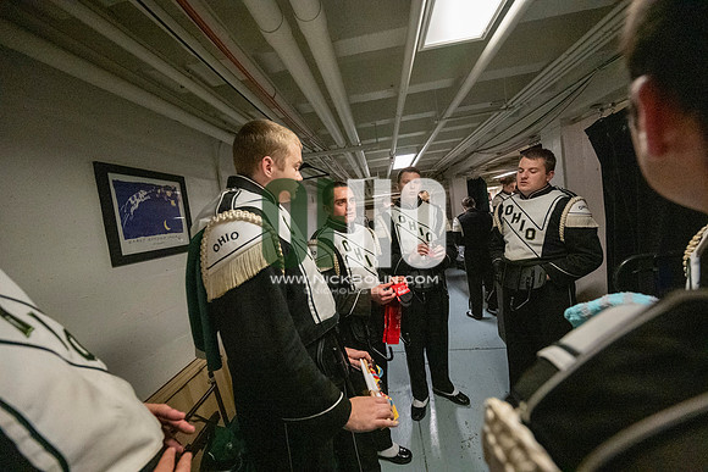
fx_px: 295
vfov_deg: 77.4
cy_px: 236
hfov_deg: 100.4
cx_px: 354
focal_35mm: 15
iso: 12800
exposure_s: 1/500
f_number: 4
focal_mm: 15
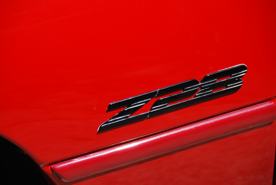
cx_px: 138
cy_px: 92
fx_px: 1727
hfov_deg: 9.1
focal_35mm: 225
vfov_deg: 6.1
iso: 200
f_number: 5.6
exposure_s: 1/640
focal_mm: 150
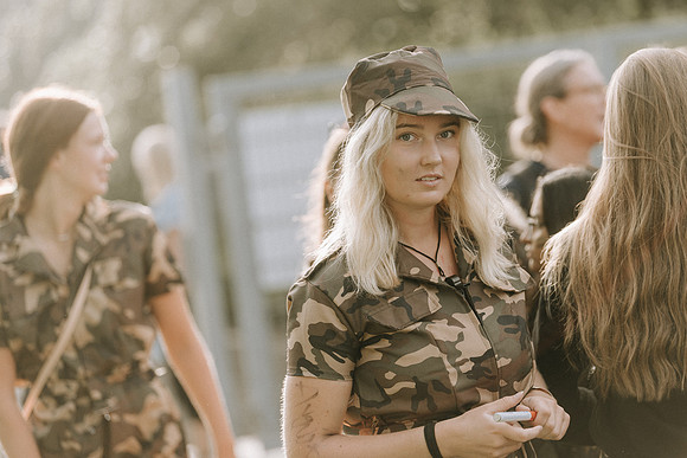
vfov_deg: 8.6
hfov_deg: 12.9
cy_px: 215
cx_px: 365
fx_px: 3041
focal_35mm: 159
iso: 100
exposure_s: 1/500
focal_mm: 150
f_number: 2.8
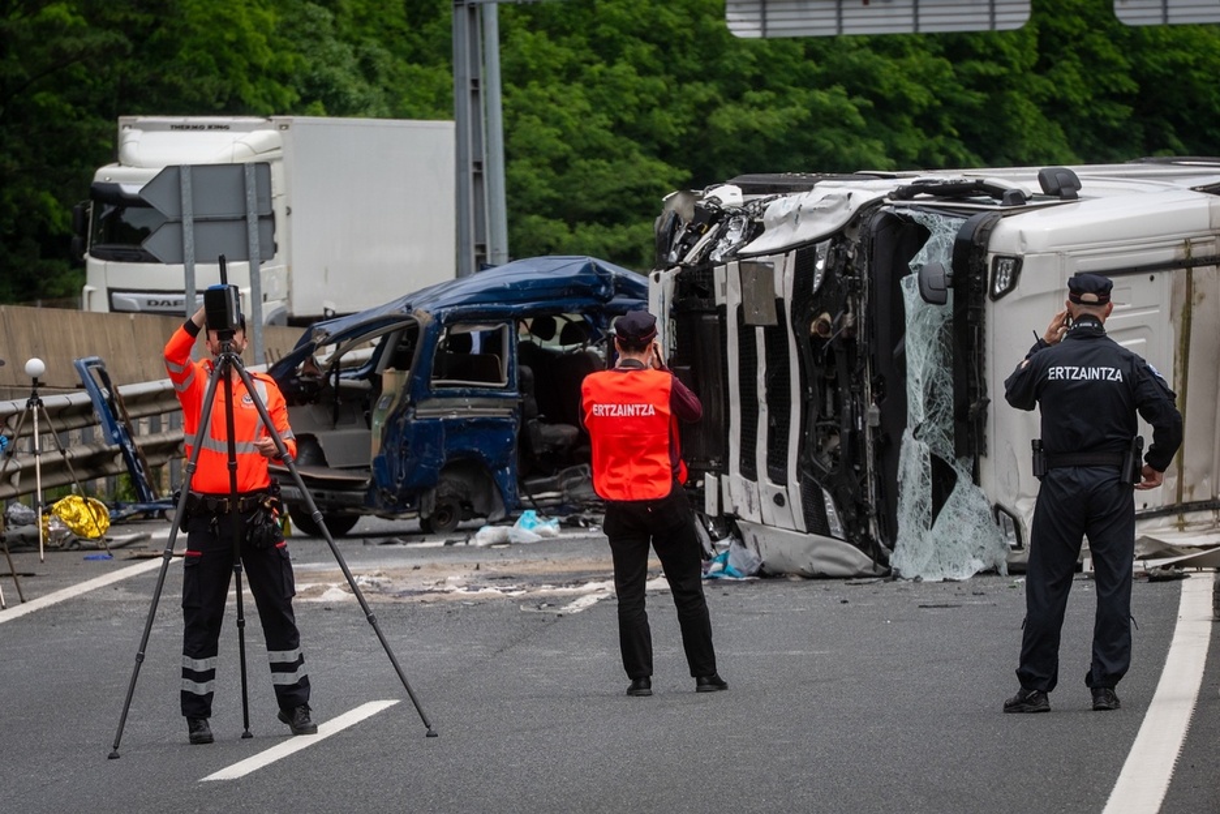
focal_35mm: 300
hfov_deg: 6.9
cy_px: 407
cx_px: 610
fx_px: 10166
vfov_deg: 4.6
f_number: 7.1
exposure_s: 1/500
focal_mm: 200
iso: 200
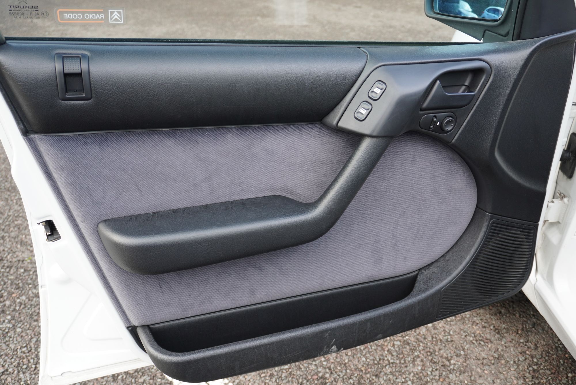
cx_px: 288
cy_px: 192
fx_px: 504
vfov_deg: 41.8
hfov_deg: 59.5
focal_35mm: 32
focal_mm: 21
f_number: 4
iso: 200
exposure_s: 1/40
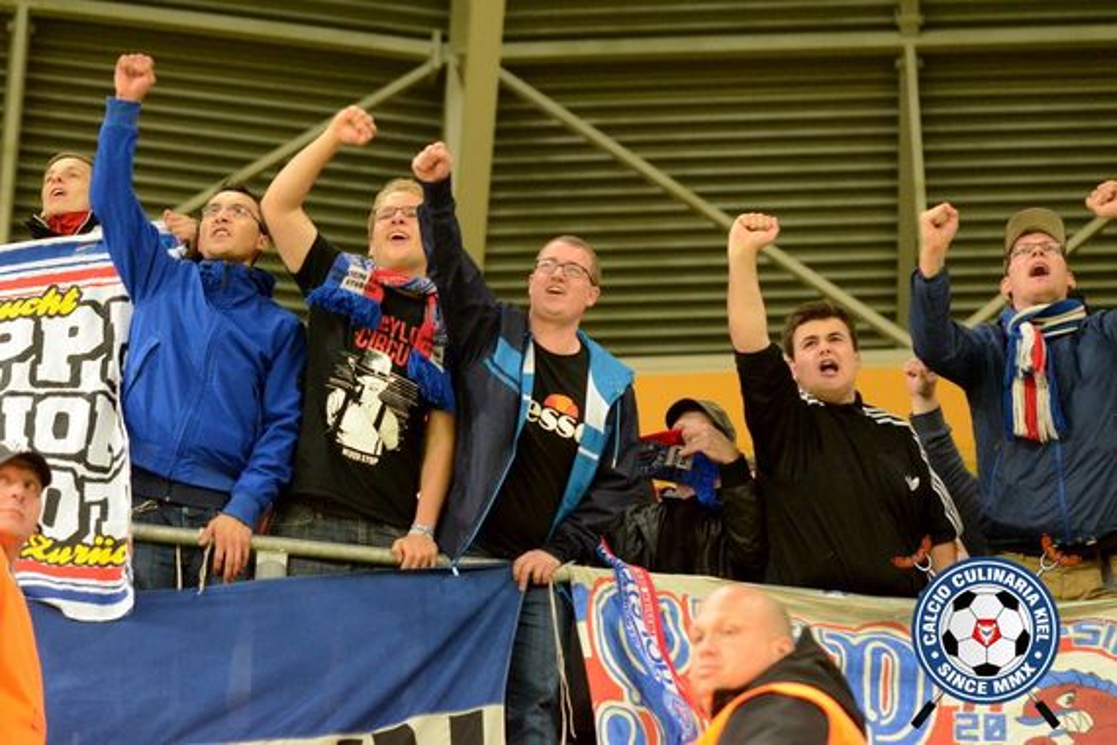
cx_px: 558
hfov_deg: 19.5
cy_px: 372
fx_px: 3258
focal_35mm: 105
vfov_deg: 13.0
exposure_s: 1/320
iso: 5000
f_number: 2.8
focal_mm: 70
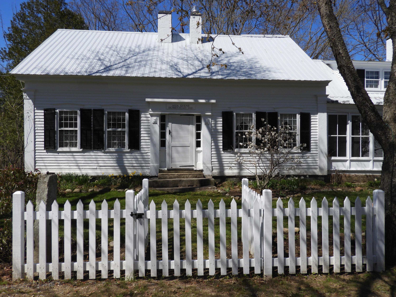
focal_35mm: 28
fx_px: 320
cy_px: 148
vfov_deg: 49.7
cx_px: 198
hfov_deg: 63.4
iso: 100
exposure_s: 1/1600
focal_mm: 5
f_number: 3.5
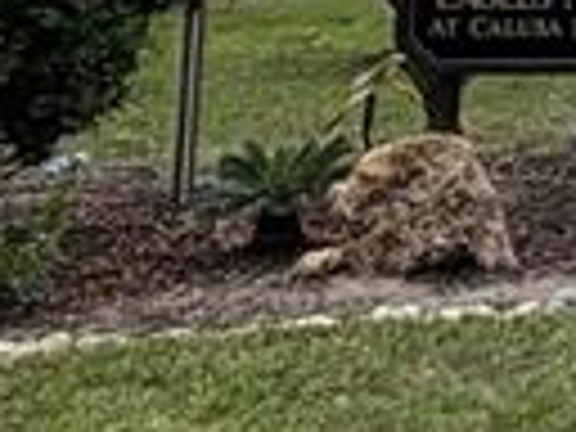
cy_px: -346
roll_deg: +0.9
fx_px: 1864
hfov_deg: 13.0
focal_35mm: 112
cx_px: 1413
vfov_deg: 12.1
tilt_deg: +7.4
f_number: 2.2
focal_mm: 2.22
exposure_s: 1/4367
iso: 50
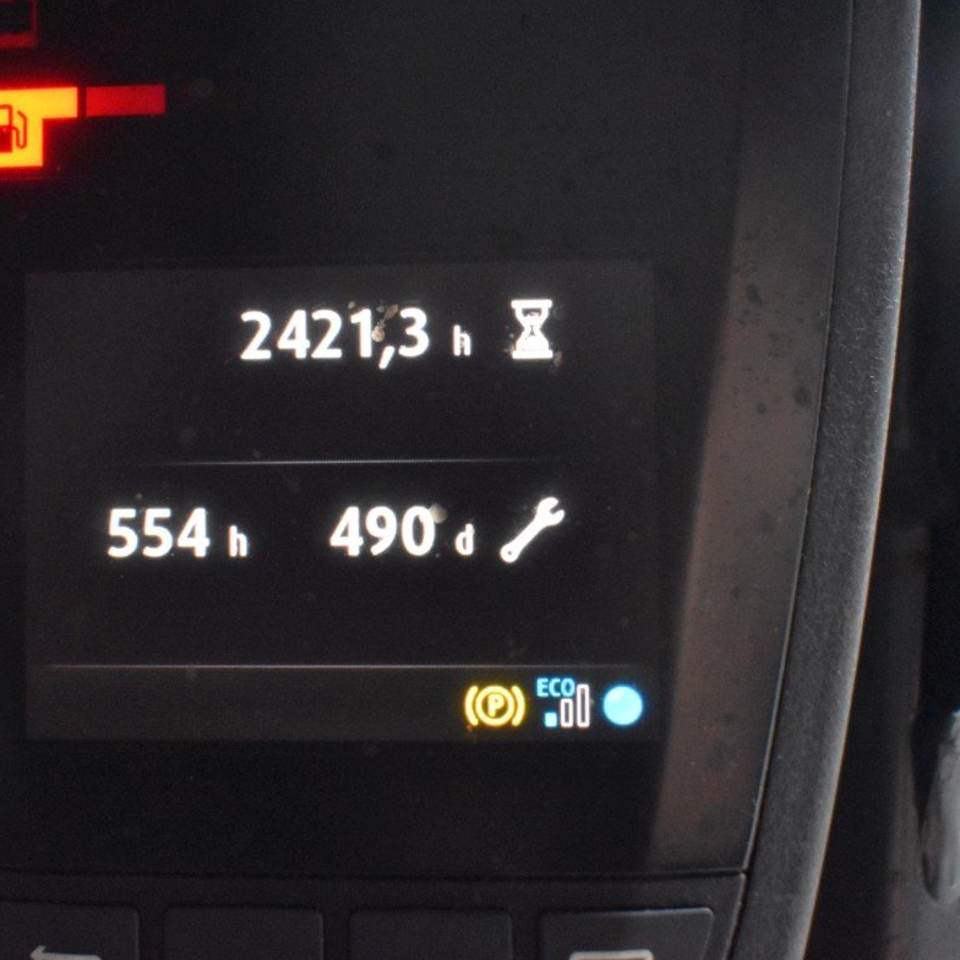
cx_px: 310
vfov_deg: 32.4
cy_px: 486
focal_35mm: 53
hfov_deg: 32.1
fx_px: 1652
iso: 7200
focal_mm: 27
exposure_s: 1/60
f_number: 4
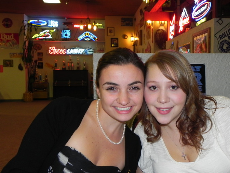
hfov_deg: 42.8
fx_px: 292
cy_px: 95
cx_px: 136
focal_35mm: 44
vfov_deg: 32.9
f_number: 3.2
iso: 200
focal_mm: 6.6
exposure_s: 1/30
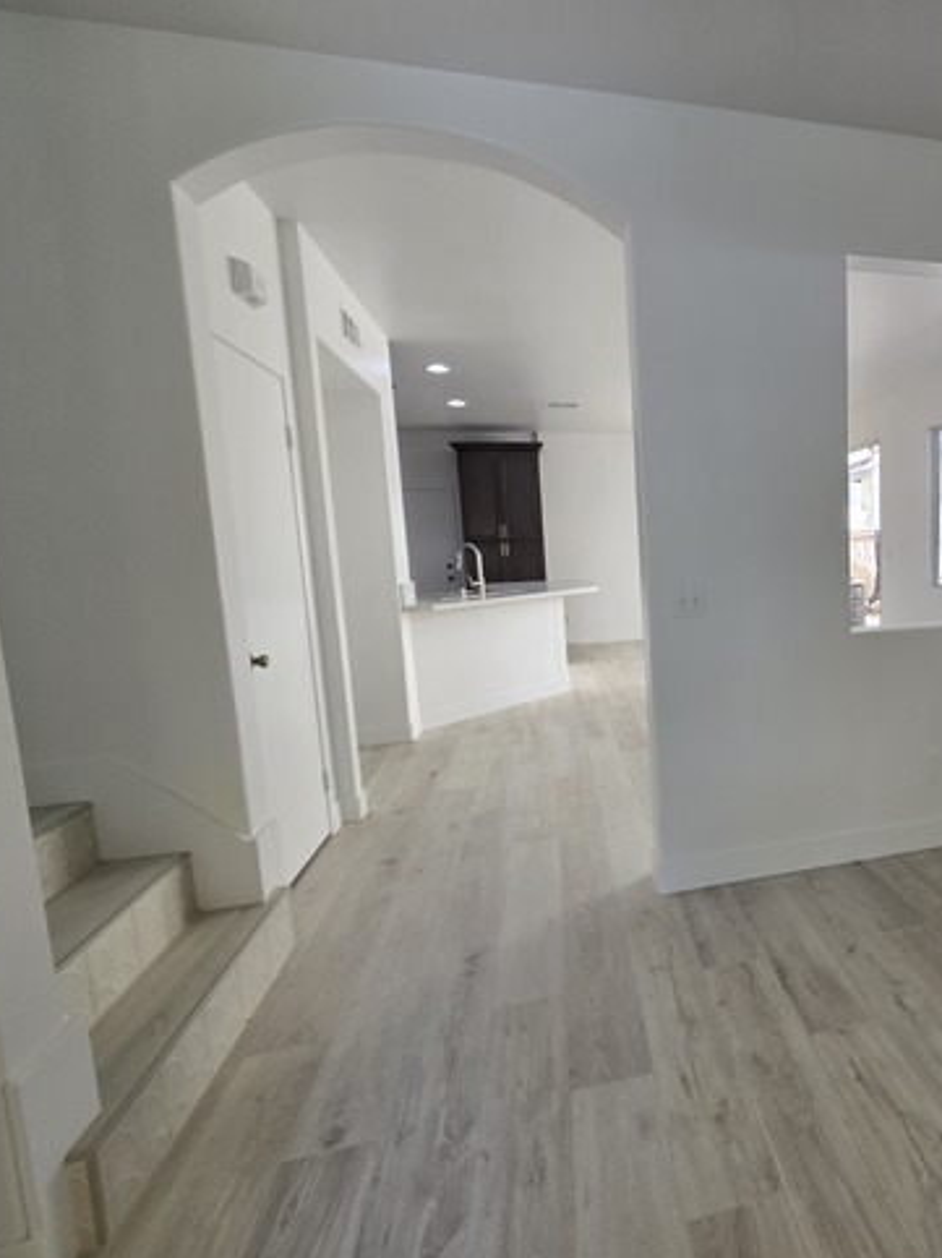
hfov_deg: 65.3
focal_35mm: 18
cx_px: 750
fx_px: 654
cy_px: 624
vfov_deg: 87.8
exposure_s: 1/123
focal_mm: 2.2
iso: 50
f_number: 2.2
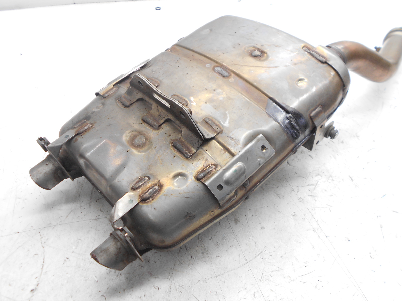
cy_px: 150
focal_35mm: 30
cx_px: 201
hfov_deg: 60.0
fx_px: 348
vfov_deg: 46.8
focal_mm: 5.1
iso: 160
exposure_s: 1/30
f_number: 3.4
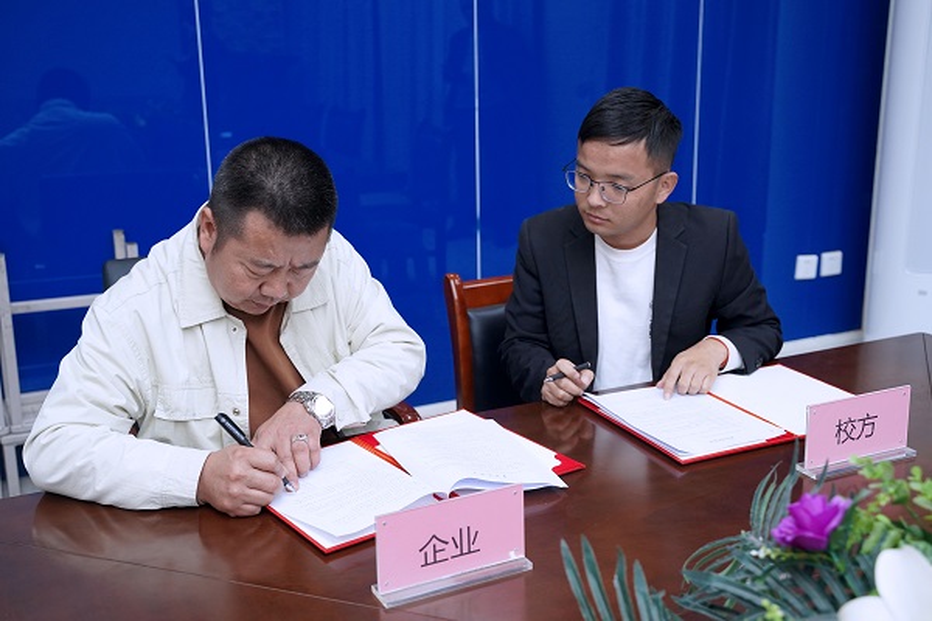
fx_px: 1087
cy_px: 310
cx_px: 466
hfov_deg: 46.4
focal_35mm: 42
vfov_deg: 31.9
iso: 1600
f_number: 4
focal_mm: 42
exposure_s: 1/160
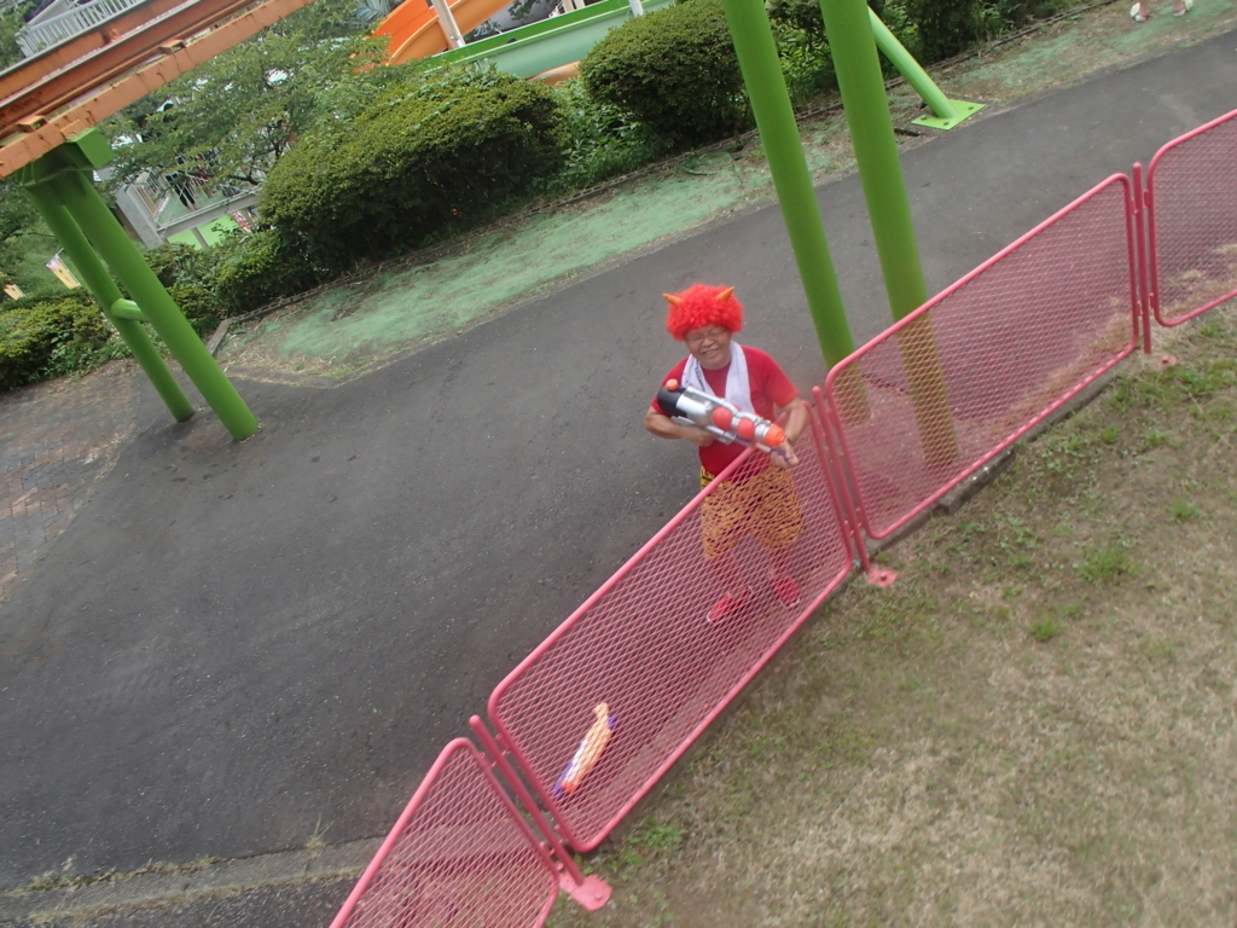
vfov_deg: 46.8
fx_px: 1072
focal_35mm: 30
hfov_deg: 60.0
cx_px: 618
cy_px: 464
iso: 100
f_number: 4.1
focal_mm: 5.4
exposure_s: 1/400
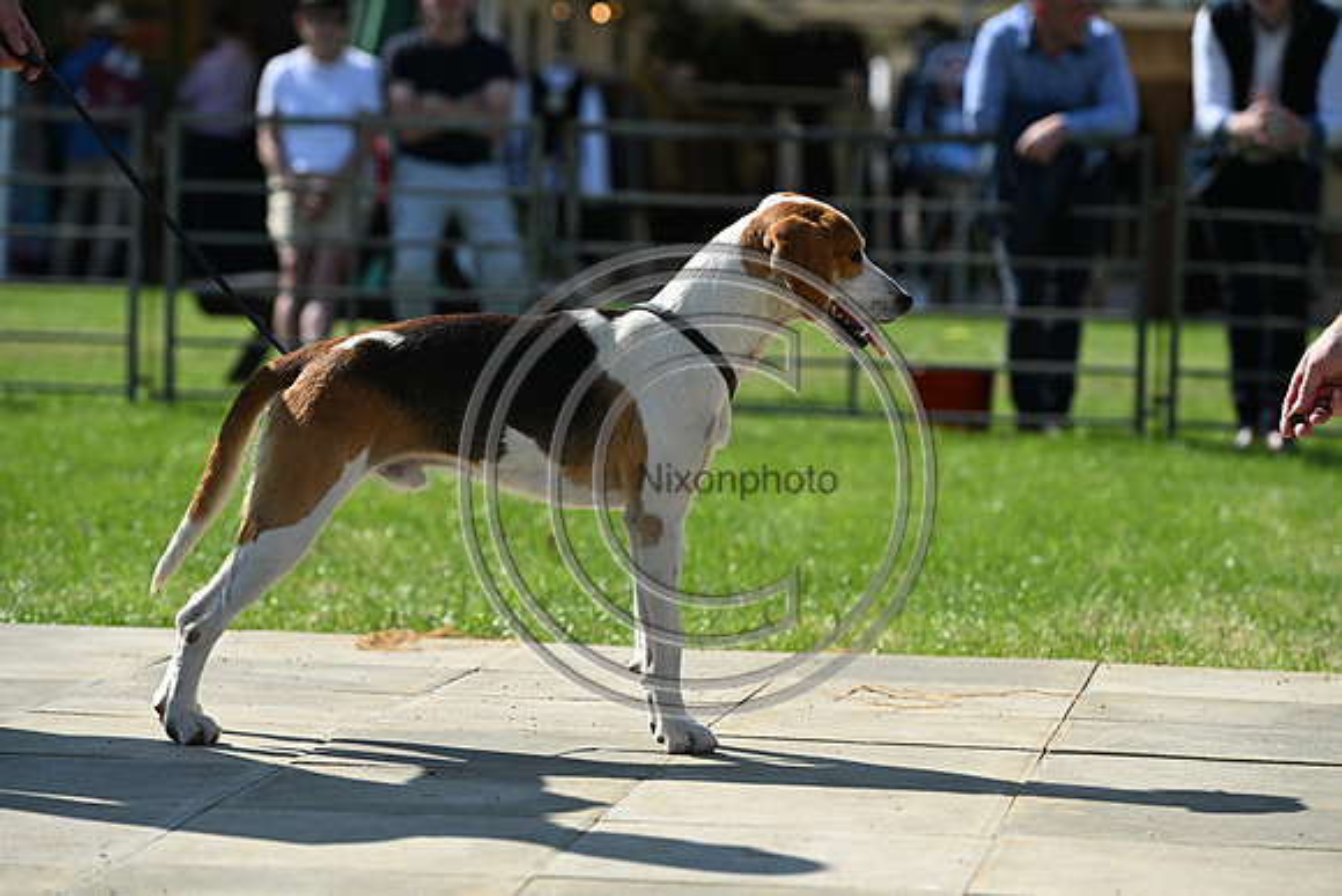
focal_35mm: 135
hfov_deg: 15.2
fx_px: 5033
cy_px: 448
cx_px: 671
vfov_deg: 10.2
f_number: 4.5
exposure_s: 1/1250
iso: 180
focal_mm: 135
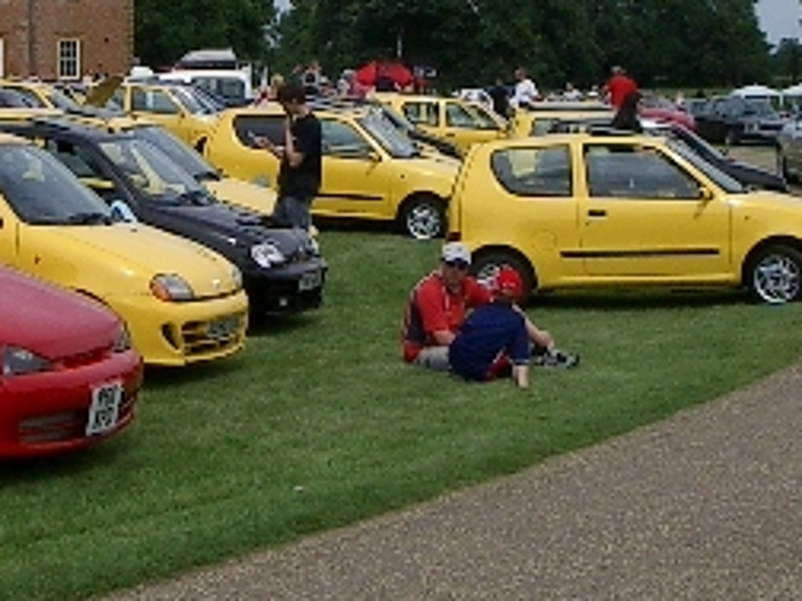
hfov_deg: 21.9
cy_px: 99
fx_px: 2062
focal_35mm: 89
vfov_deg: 16.4
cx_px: 245
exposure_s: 1/800
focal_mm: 5.8
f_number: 4.3
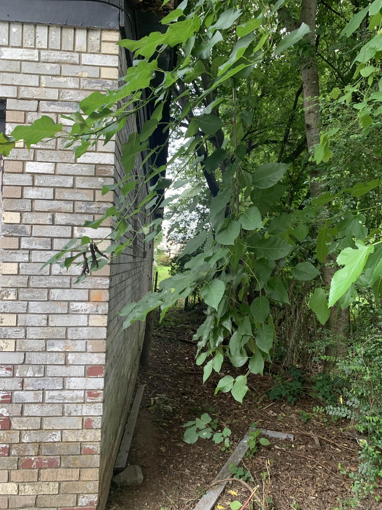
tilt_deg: +6.2
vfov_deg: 67.3
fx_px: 383
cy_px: 255
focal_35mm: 26
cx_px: 191
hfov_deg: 53.1
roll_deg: -2.6
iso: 32
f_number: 1.8
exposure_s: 1/122
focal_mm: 4.25
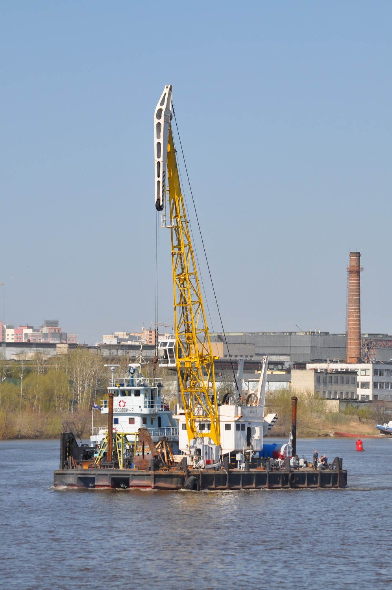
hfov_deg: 7.0
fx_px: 3194
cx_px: 196
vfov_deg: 10.6
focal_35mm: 195
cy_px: 295
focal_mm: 130
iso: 200
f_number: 10
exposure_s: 1/400
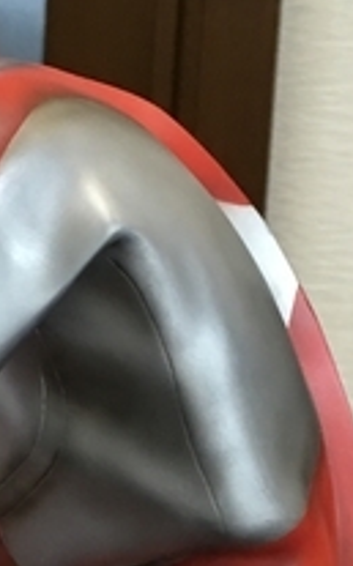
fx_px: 1836
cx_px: -36
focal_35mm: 119
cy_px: 681
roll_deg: -3.2
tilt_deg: -16.5
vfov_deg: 16.8
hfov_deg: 10.8
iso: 64
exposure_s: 1/15
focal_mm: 4.15
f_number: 2.2
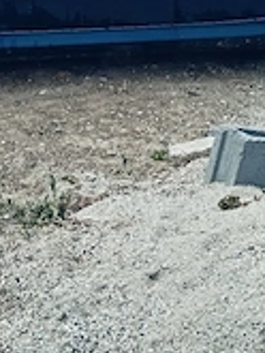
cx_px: 105
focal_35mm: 87
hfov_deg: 17.0
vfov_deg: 21.2
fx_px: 887
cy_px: -47
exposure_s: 1/588
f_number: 1.8
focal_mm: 3.98
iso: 50
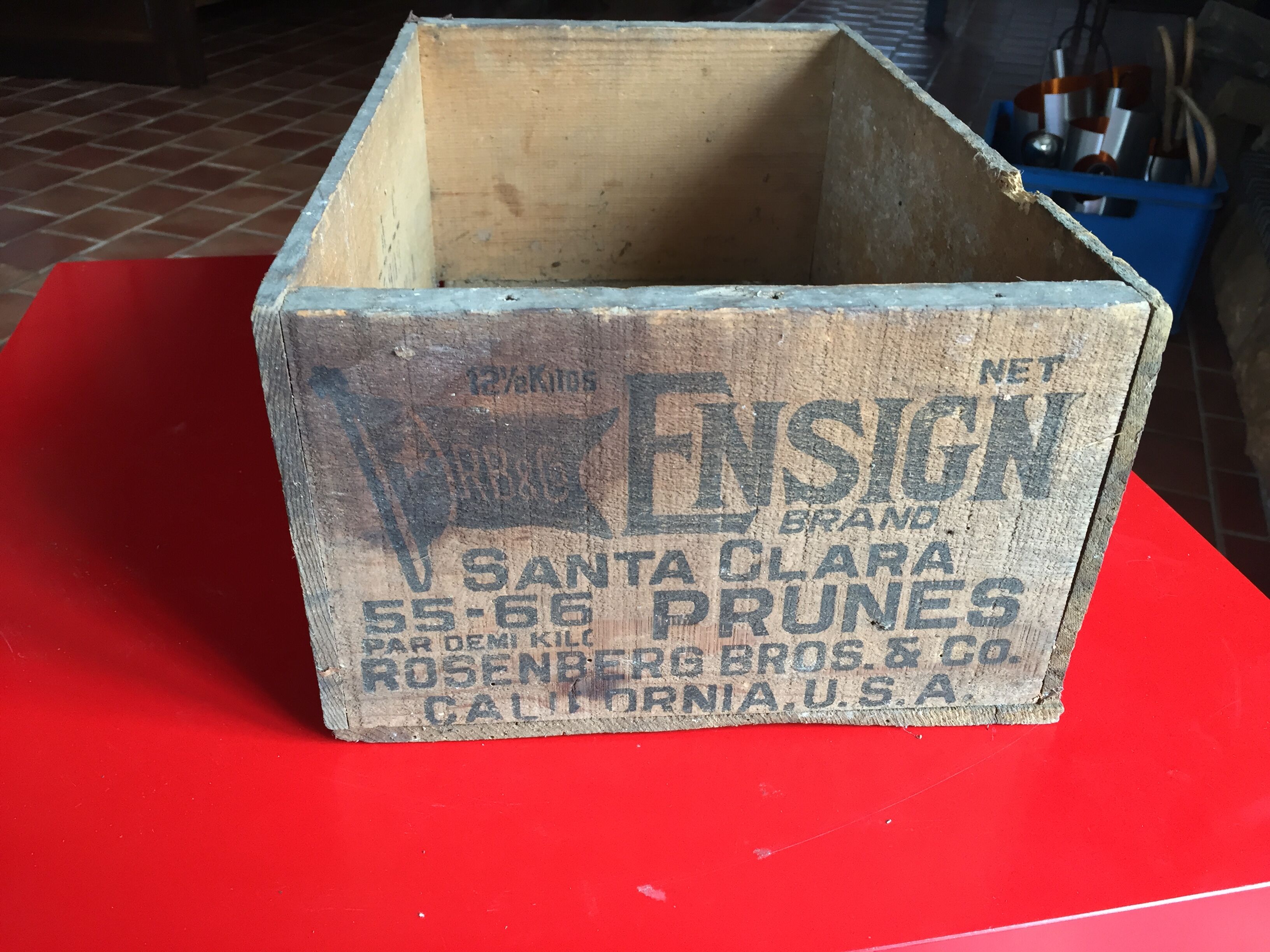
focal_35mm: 29
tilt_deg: -33.2
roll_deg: -1.7
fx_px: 1064
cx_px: 635
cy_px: 476
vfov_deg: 48.2
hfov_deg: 61.7
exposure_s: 1/33
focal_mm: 4.15
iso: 80
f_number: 2.2
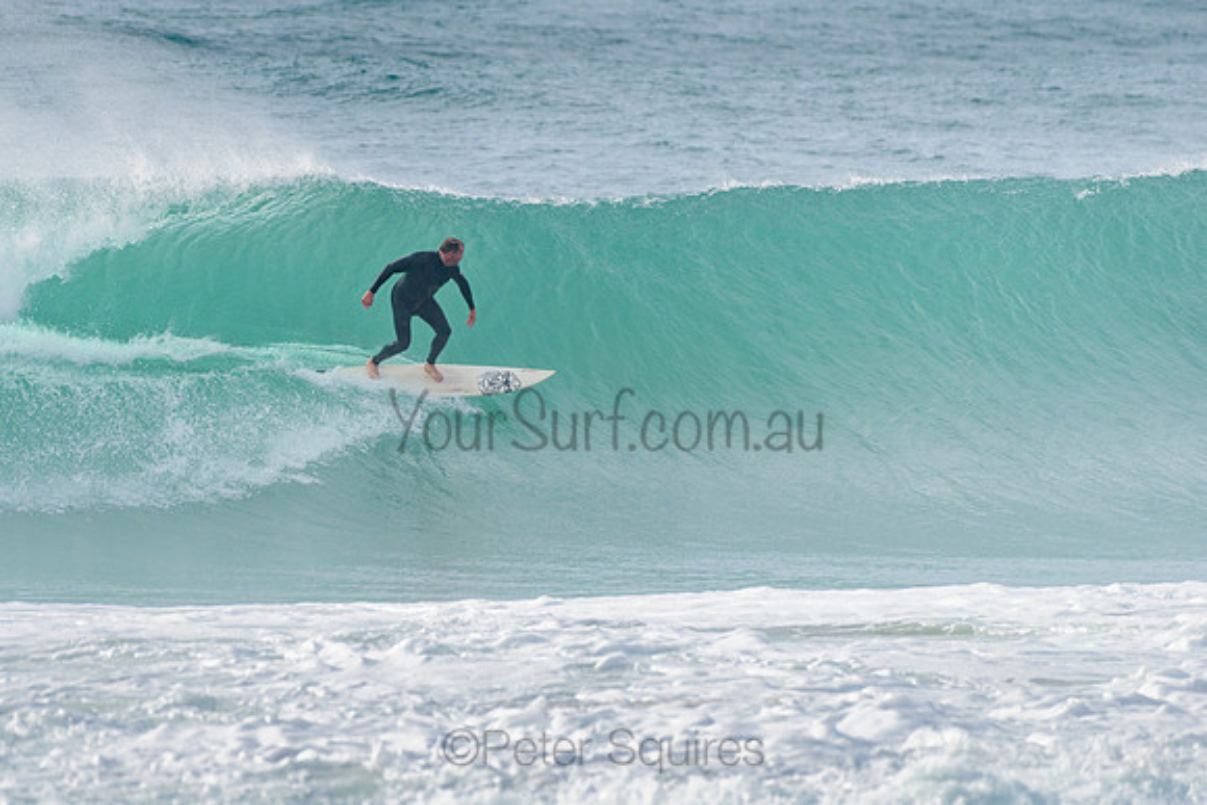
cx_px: 468
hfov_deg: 3.4
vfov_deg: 2.2
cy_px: 330
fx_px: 20532
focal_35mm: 612
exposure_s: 1/2000
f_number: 5.6
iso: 360
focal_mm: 500
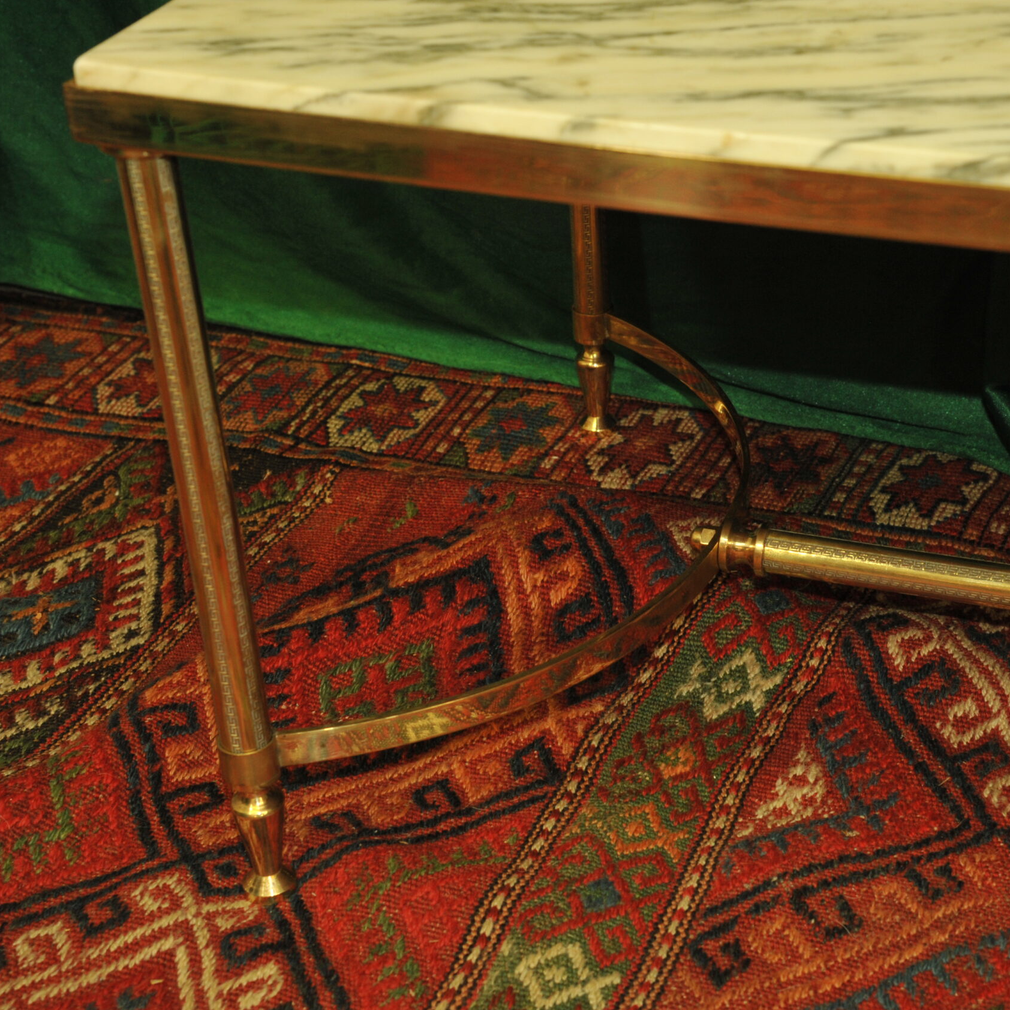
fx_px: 2344
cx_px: 666
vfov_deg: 24.3
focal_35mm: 71
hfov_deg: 24.2
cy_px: 508
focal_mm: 55
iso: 1250
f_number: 8
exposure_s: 1/60
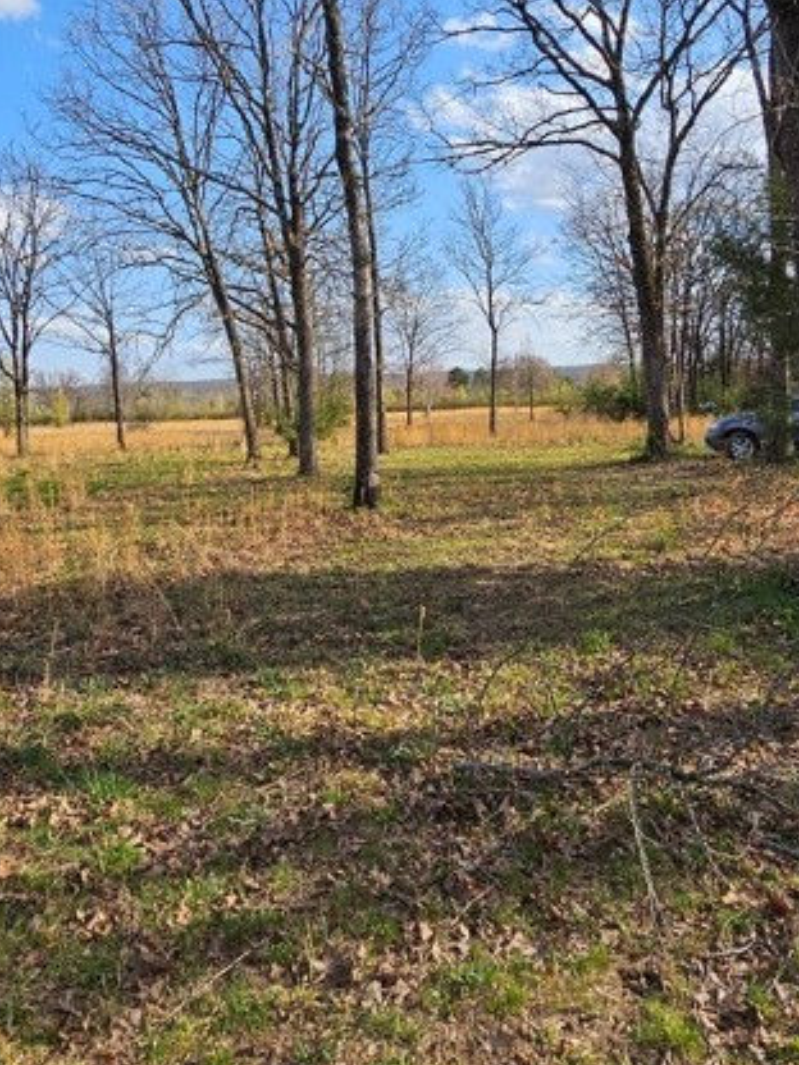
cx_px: 369
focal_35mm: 24
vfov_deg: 69.6
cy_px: 358
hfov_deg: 56.8
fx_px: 739
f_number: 2.2
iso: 50
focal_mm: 2.2
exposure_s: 1/1441
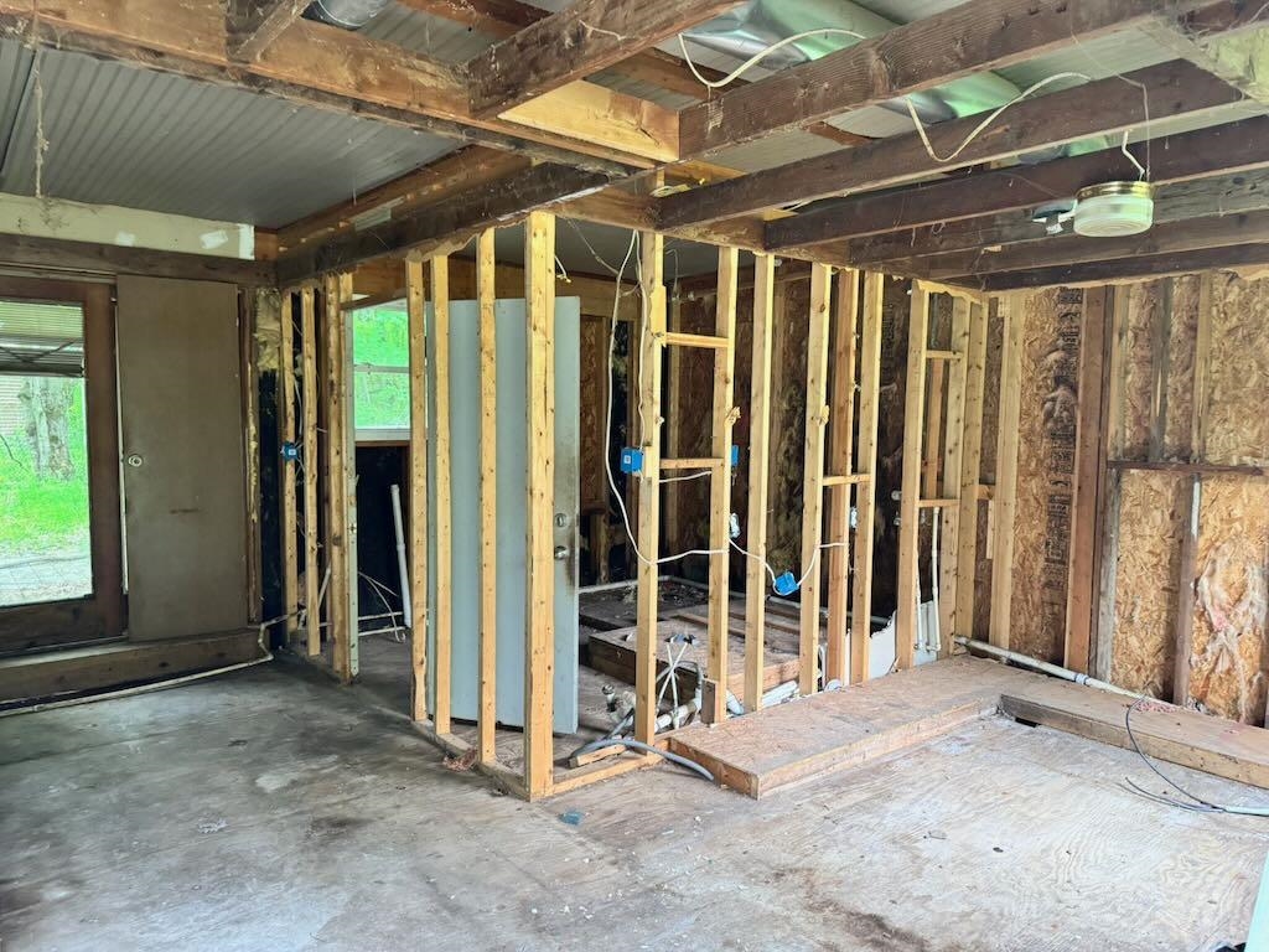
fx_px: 880
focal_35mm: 24
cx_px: 634
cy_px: 476
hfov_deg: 71.6
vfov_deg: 56.8
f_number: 1.78
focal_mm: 6.76
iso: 500
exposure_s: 1/60
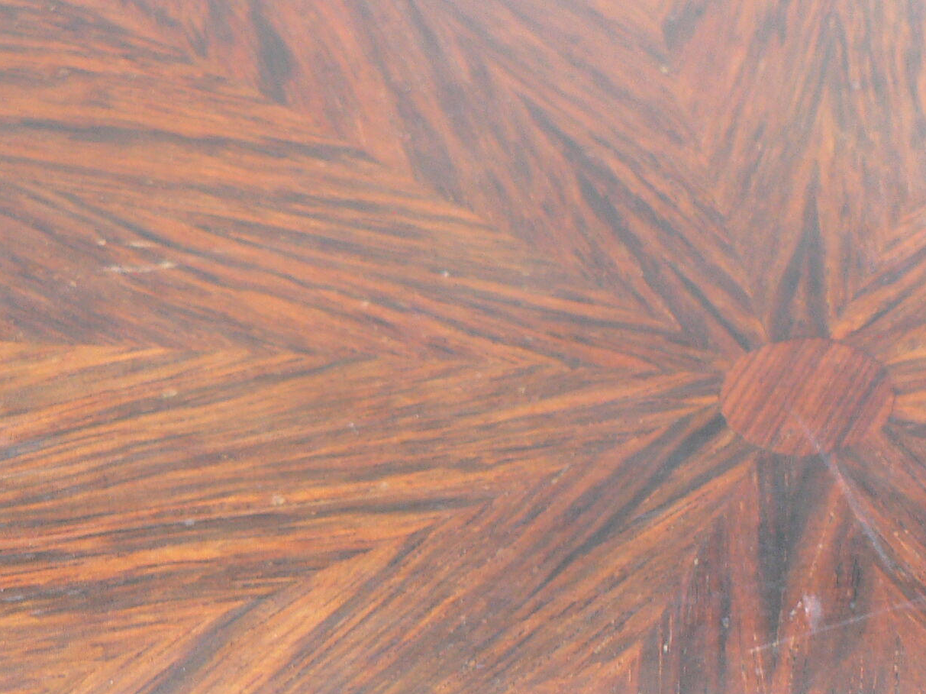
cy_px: 452
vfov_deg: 19.3
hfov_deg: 25.2
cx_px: 766
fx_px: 2032
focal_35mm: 76
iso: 100
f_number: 2.8
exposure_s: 1/30
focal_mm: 6
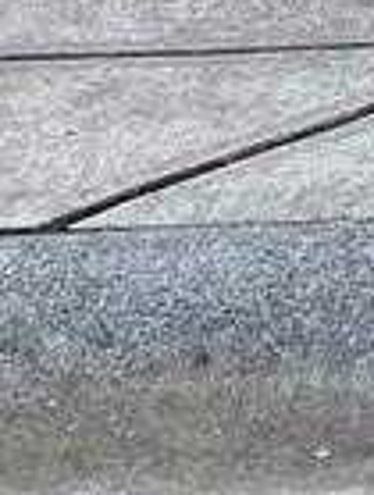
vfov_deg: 8.5
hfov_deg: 7.4
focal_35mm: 191
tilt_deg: +1.0
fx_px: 2739
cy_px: -1043
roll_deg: +0.4
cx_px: 848
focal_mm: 4.2
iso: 32
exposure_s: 1/807
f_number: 1.6
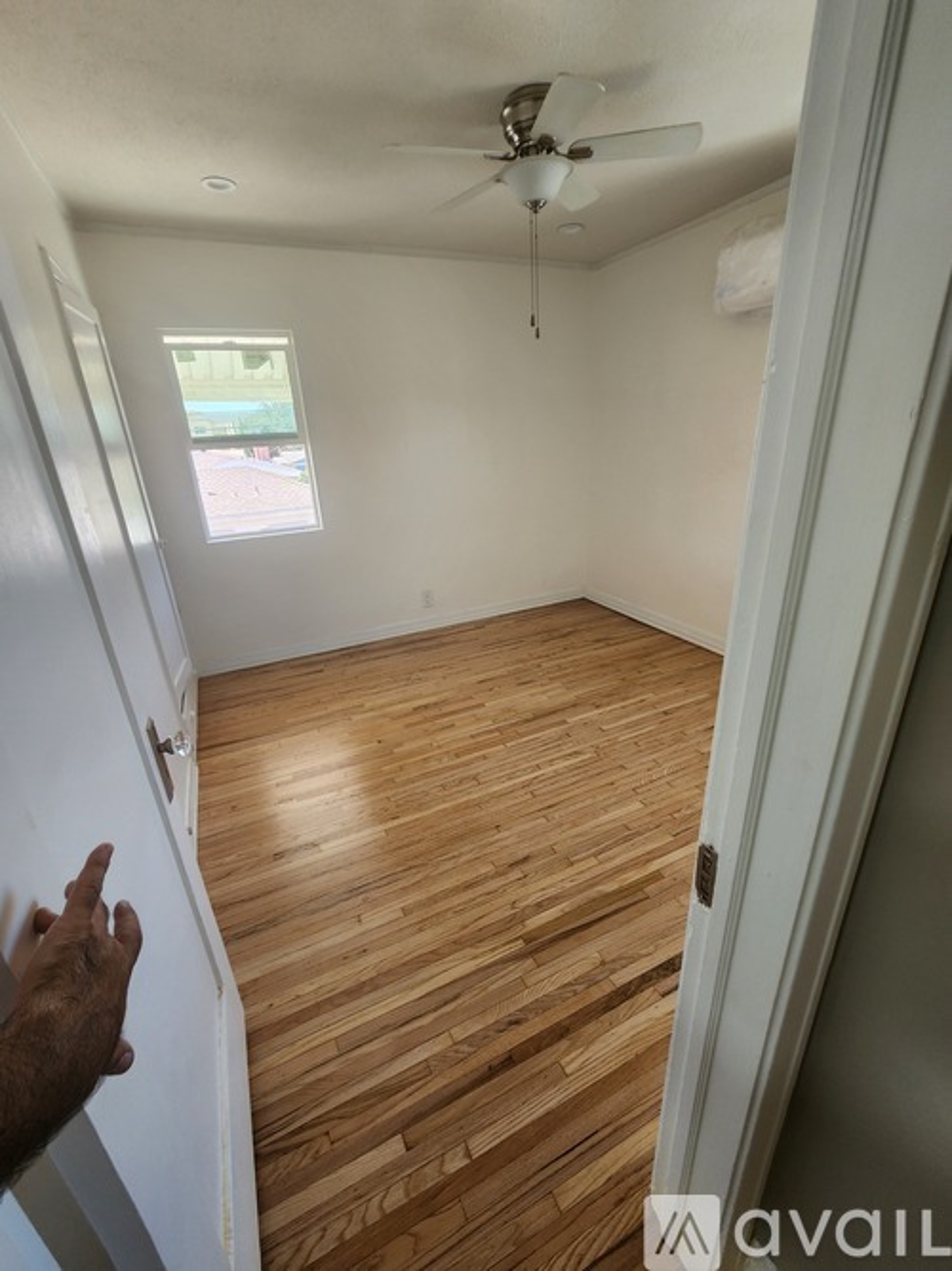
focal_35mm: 13
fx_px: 477
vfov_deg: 106.2
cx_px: 476
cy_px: 636
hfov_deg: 89.9
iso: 100
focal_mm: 2.2
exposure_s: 1/60
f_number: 2.2
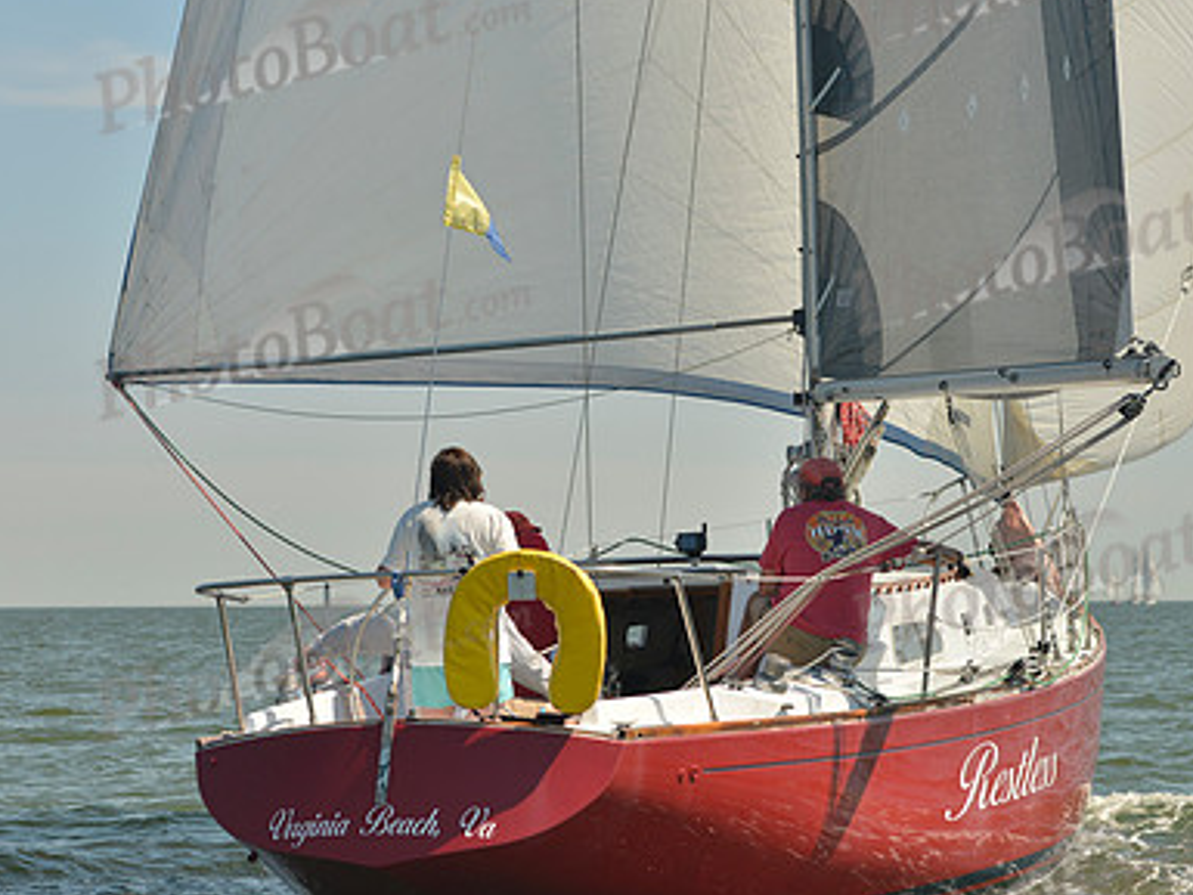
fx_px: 4240
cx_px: 694
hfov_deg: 16.0
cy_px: 457
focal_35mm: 123
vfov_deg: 12.1
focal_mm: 85
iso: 200
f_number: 5
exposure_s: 1/800
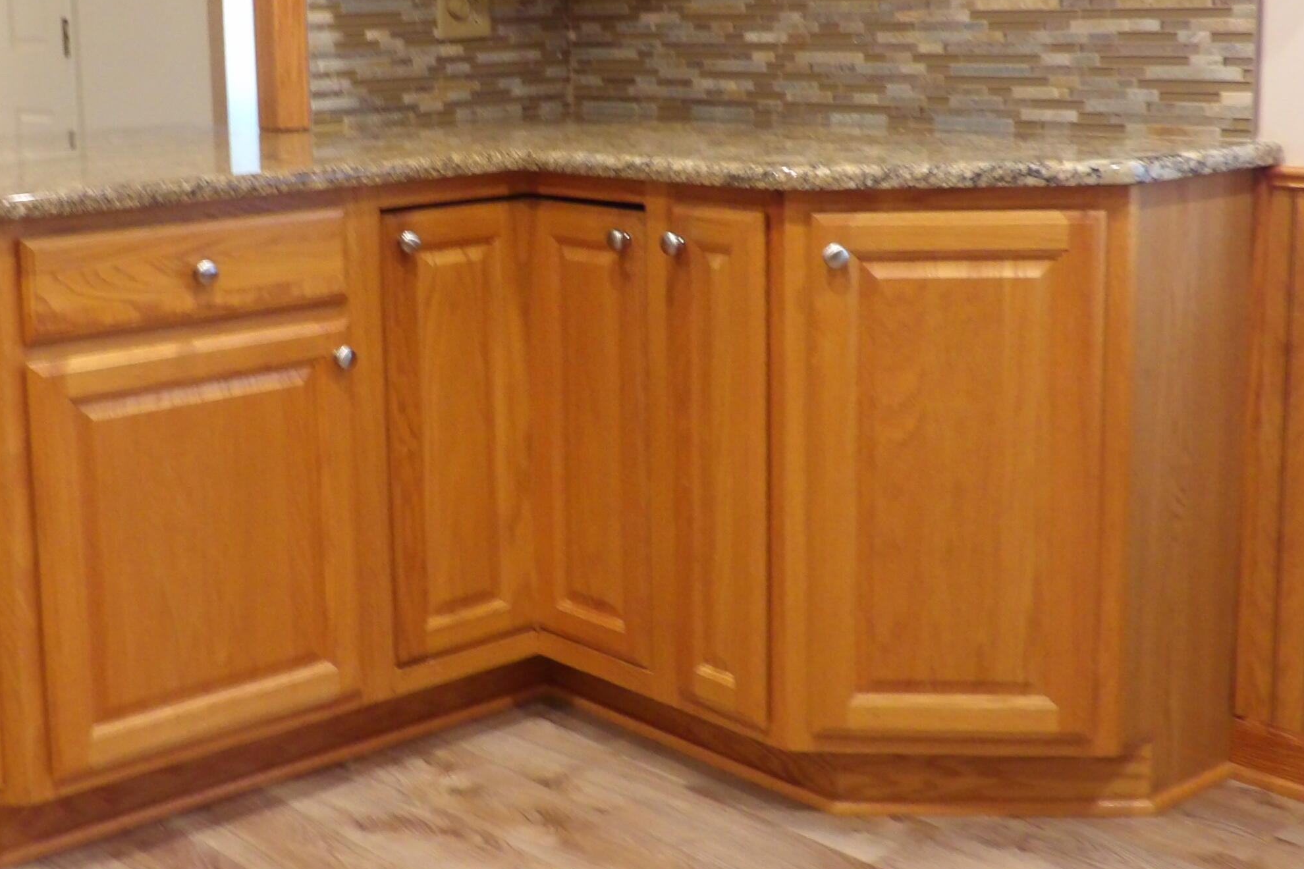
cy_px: 302
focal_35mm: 52
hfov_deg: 38.1
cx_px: 542
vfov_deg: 25.9
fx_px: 1883
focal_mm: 5.9
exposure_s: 1/20
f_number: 3.1
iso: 406
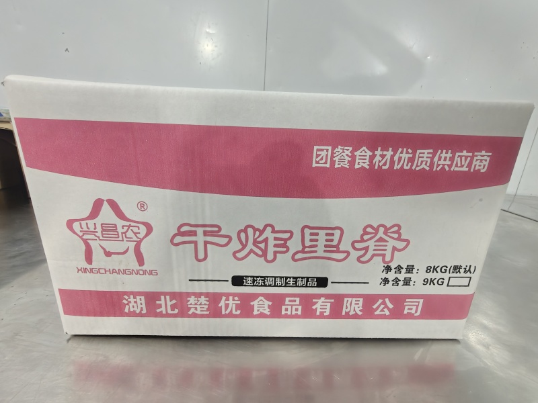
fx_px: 233
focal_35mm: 15
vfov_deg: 81.7
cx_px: 269
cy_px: 202
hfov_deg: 98.2
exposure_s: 1/63
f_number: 2
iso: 5000
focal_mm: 2.3
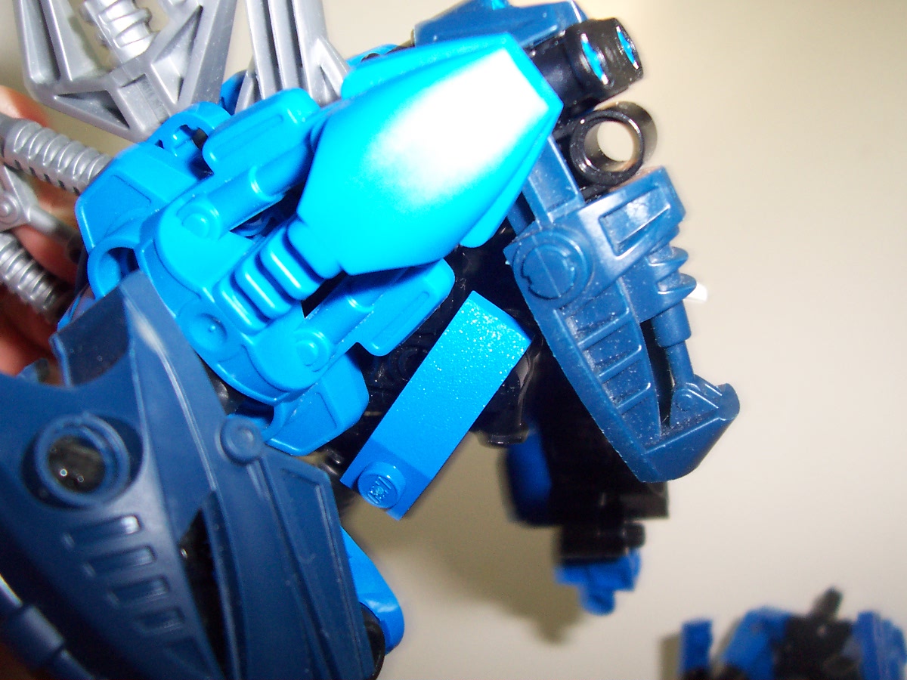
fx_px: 969
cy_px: 340
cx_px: 454
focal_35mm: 37
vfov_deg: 38.7
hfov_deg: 50.1
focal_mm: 5.6
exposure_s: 1/60
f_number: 2.8
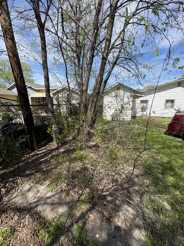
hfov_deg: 85.7
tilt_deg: -9.0
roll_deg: -0.1
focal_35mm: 14
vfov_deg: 102.1
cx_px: 92
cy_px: 123
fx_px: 99
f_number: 2.2
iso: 50
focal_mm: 2.22
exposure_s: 1/1126
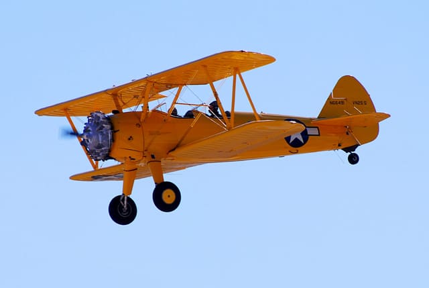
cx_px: 214
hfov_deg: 4.6
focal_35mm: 450
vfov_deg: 3.1
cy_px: 144
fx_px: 5371
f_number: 7.1
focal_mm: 300
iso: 100
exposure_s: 1/640
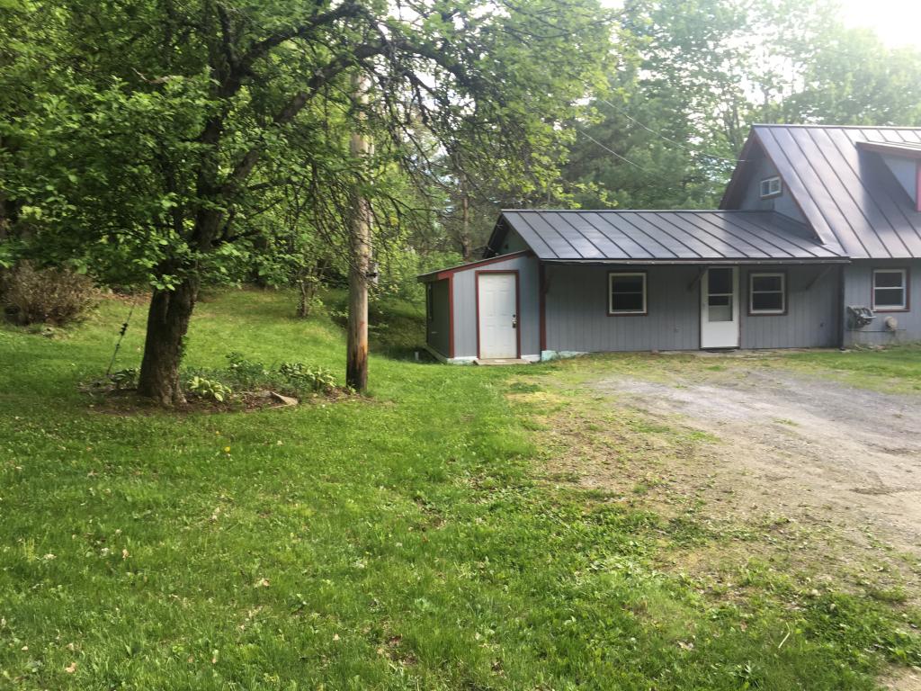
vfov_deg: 48.2
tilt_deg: -4.3
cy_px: 346
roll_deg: +1.9
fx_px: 772
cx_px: 460
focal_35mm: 29
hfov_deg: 61.7
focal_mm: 4.15
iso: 32
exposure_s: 1/120
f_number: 2.2
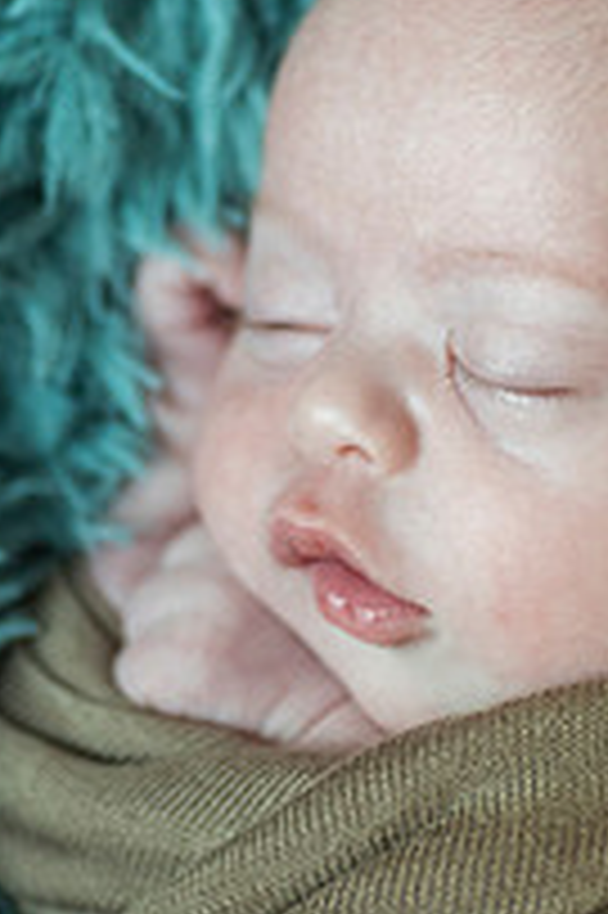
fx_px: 5075
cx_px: 531
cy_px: 293
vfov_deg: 10.3
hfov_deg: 6.8
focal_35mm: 200
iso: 1600
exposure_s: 1/125
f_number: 3.5
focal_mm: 90
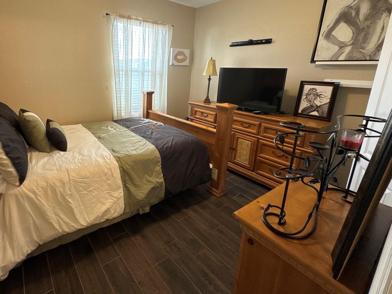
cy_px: 115
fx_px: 204
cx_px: 152
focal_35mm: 18
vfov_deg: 70.7
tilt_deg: -12.7
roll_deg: -2.6
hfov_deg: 86.4
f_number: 2.2
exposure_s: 1/120
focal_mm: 2.22
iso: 200
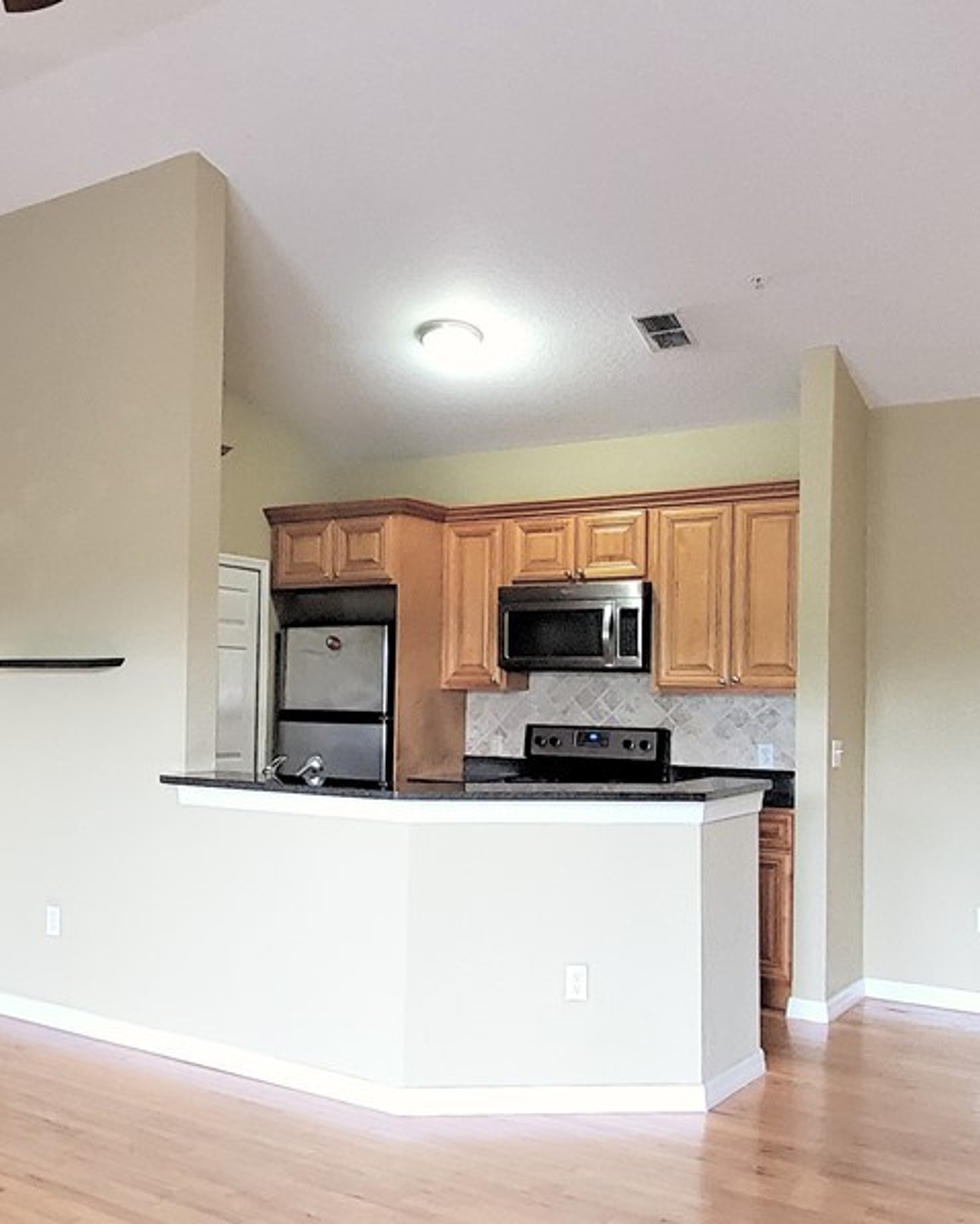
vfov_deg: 52.8
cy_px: 666
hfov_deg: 41.5
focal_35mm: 34
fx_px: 1232
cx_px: 193
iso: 500
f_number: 2.2
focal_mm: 1.8
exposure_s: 1/59
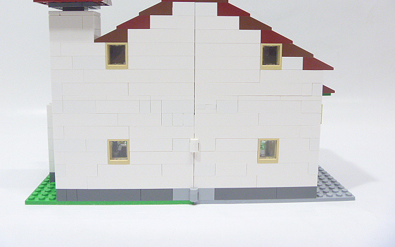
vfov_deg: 33.5
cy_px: 97
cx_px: 195
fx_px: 409
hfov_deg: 51.5
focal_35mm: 38
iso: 400
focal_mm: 6.3
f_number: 3.5
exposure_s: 1/20
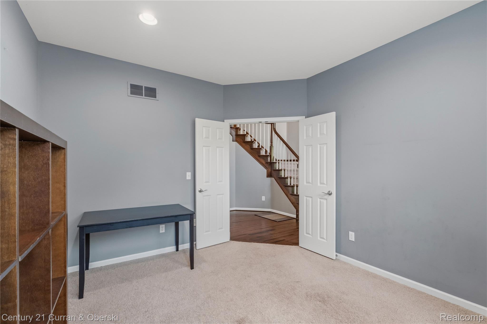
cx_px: 244
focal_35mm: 15
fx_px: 203
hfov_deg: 100.4
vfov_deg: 77.3
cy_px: 162
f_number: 6.4
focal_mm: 10
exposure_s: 1/2
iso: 1250
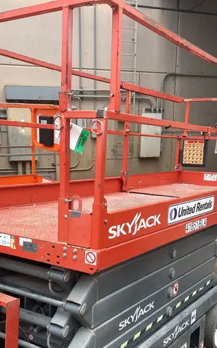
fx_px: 407
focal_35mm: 43
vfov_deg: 45.5
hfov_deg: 29.8
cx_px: 95
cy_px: 233
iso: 20
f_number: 1.8
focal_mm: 3.99
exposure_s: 1/419
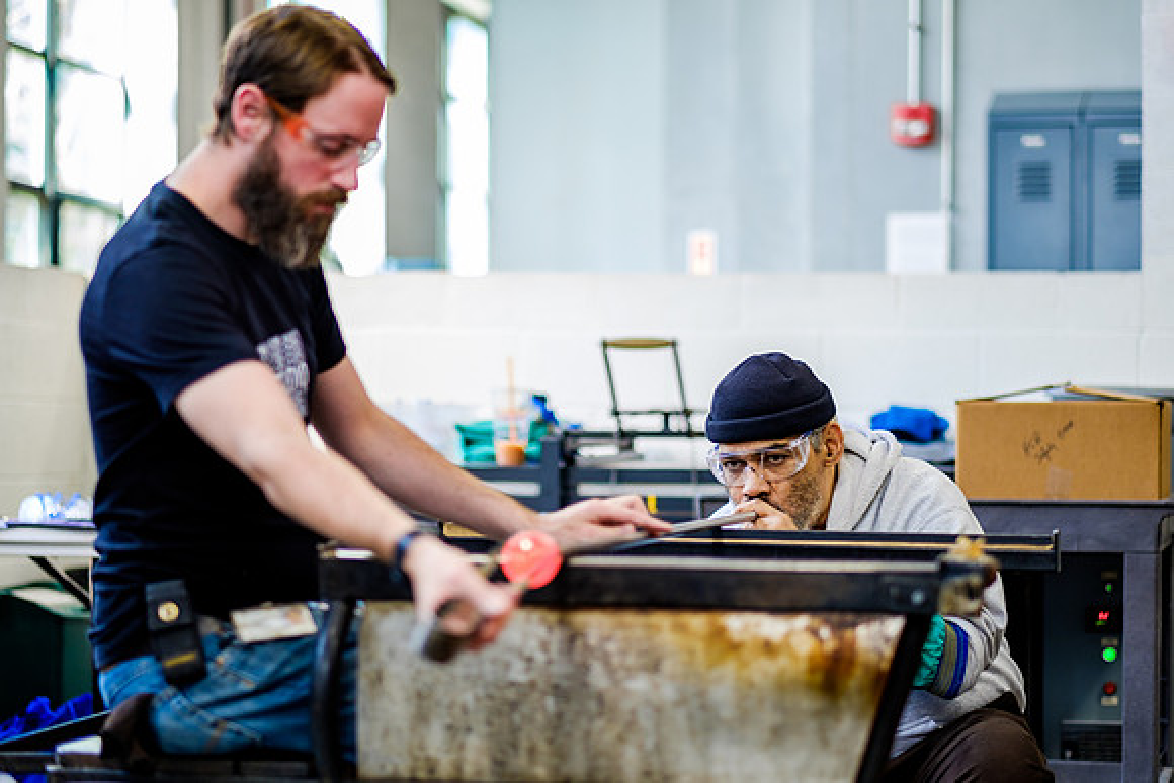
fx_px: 2782
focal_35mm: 85
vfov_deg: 16.0
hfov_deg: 23.8
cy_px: 398
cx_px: 589
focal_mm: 56
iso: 200
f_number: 1.2
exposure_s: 1/125
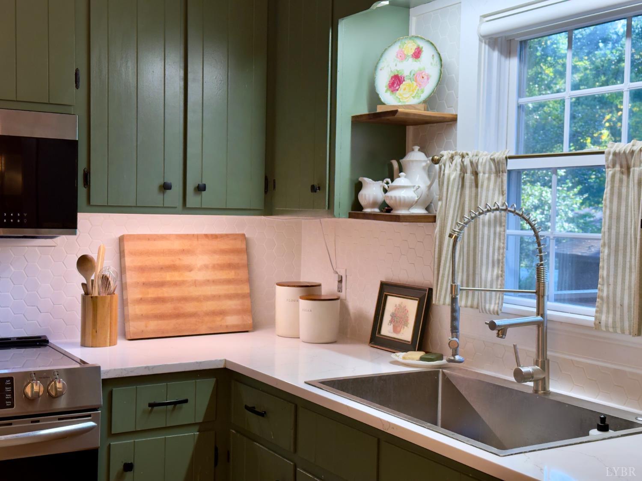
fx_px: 890
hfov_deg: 39.7
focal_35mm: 48
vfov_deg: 30.3
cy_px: 240
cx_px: 321
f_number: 1.78
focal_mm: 6.76
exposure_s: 1/60
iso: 50
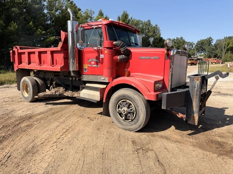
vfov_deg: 56.8
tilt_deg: -6.7
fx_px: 162
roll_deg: +0.1
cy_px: 87
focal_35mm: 24
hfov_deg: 71.6
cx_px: 116
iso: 80
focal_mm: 6.76
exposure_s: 1/3584
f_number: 1.78
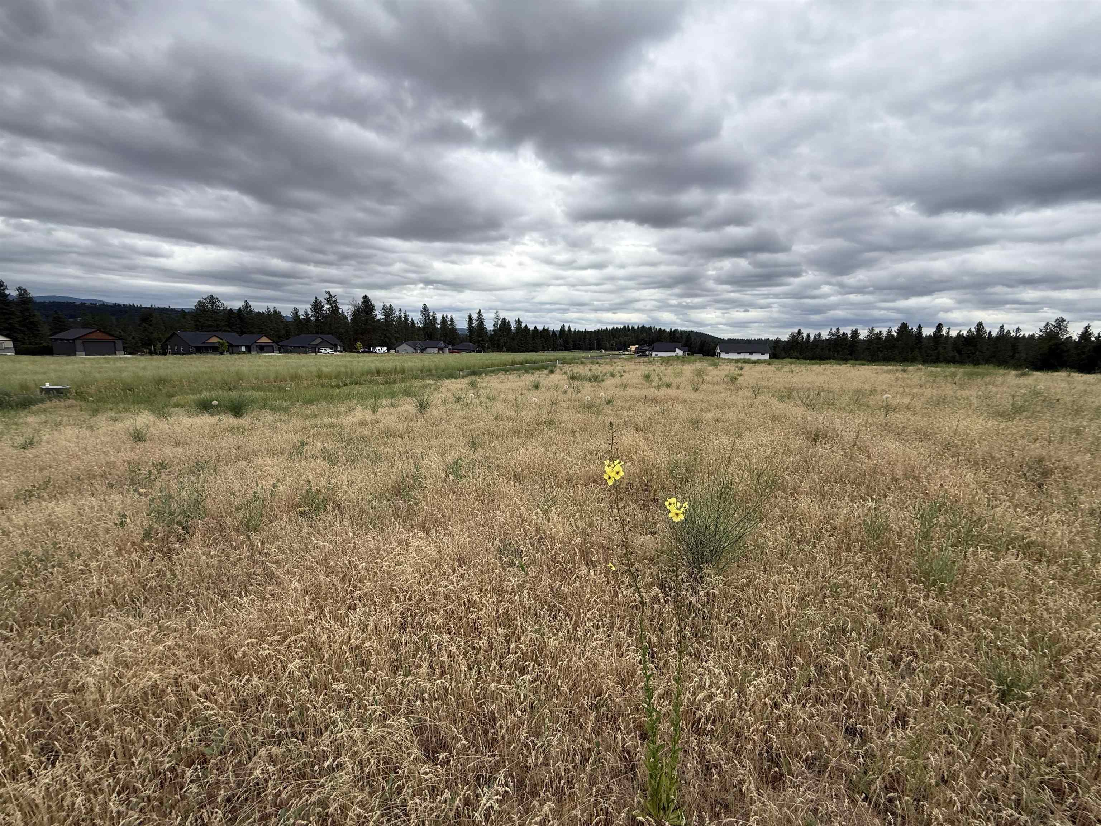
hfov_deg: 102.1
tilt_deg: -9.5
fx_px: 445
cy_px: 413
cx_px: 550
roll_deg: -1.4
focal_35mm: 14
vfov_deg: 85.7
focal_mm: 2.22
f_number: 2.2
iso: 50
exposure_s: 1/694
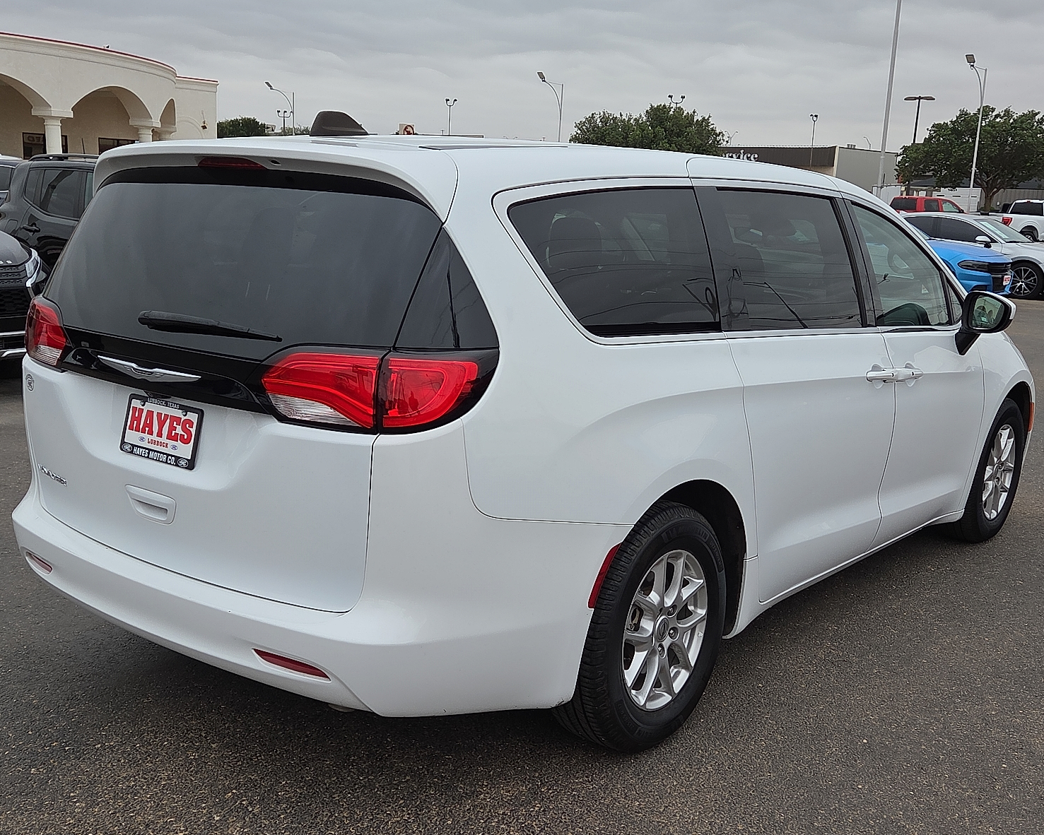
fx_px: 1143
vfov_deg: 40.1
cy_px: 422
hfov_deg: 49.1
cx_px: 506
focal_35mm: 37
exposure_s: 1/3333
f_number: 1.8
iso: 76
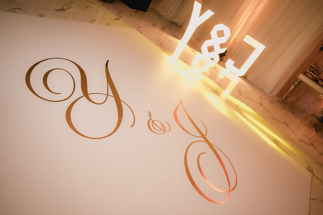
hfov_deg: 65.5
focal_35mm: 28
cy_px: 108
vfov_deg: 46.4
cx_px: 162
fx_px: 251
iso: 1600
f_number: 2.8
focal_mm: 28
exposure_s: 1/250
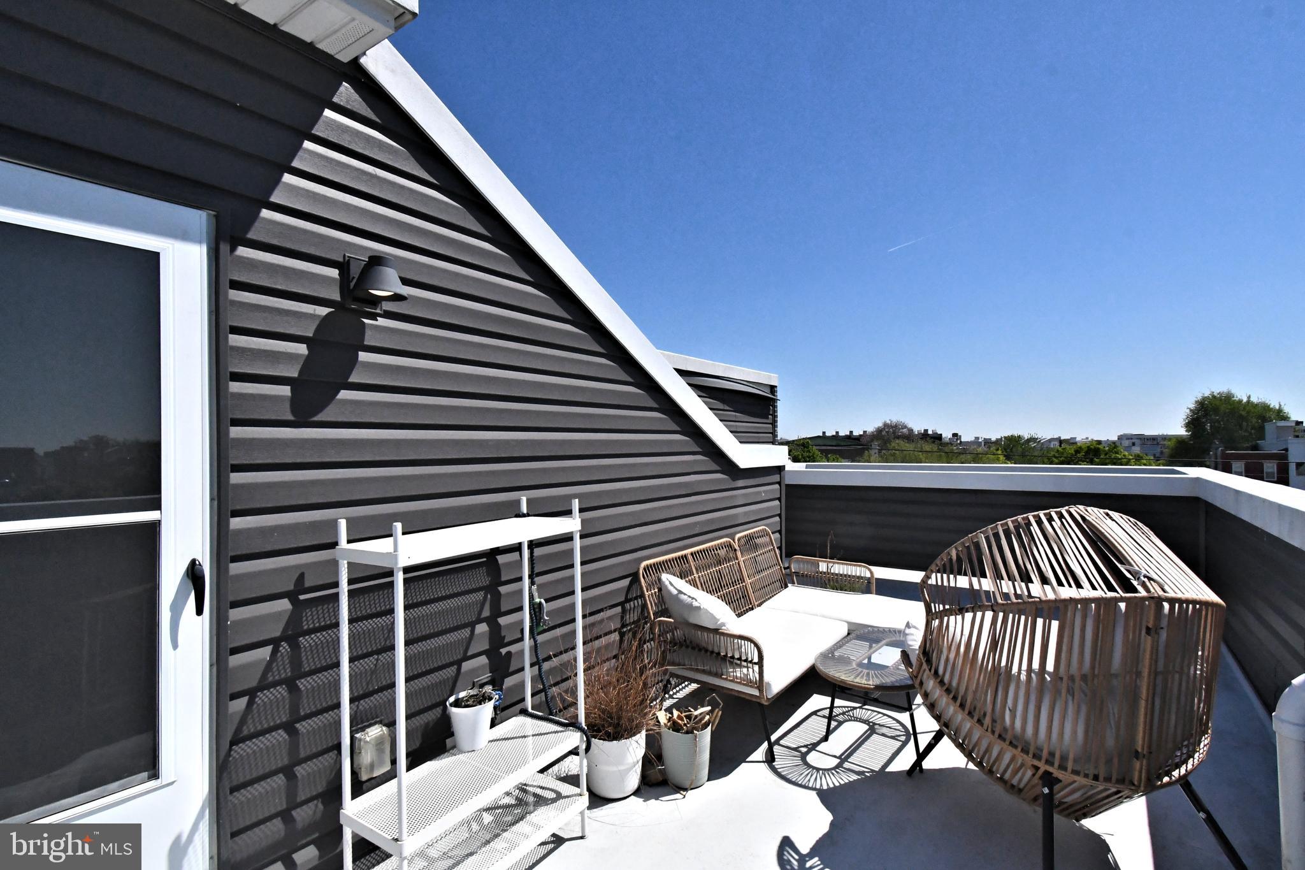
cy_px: 435
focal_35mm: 16
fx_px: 580
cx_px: 652
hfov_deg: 96.7
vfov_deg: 73.7
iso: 4000
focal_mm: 11
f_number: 13
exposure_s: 1/8000
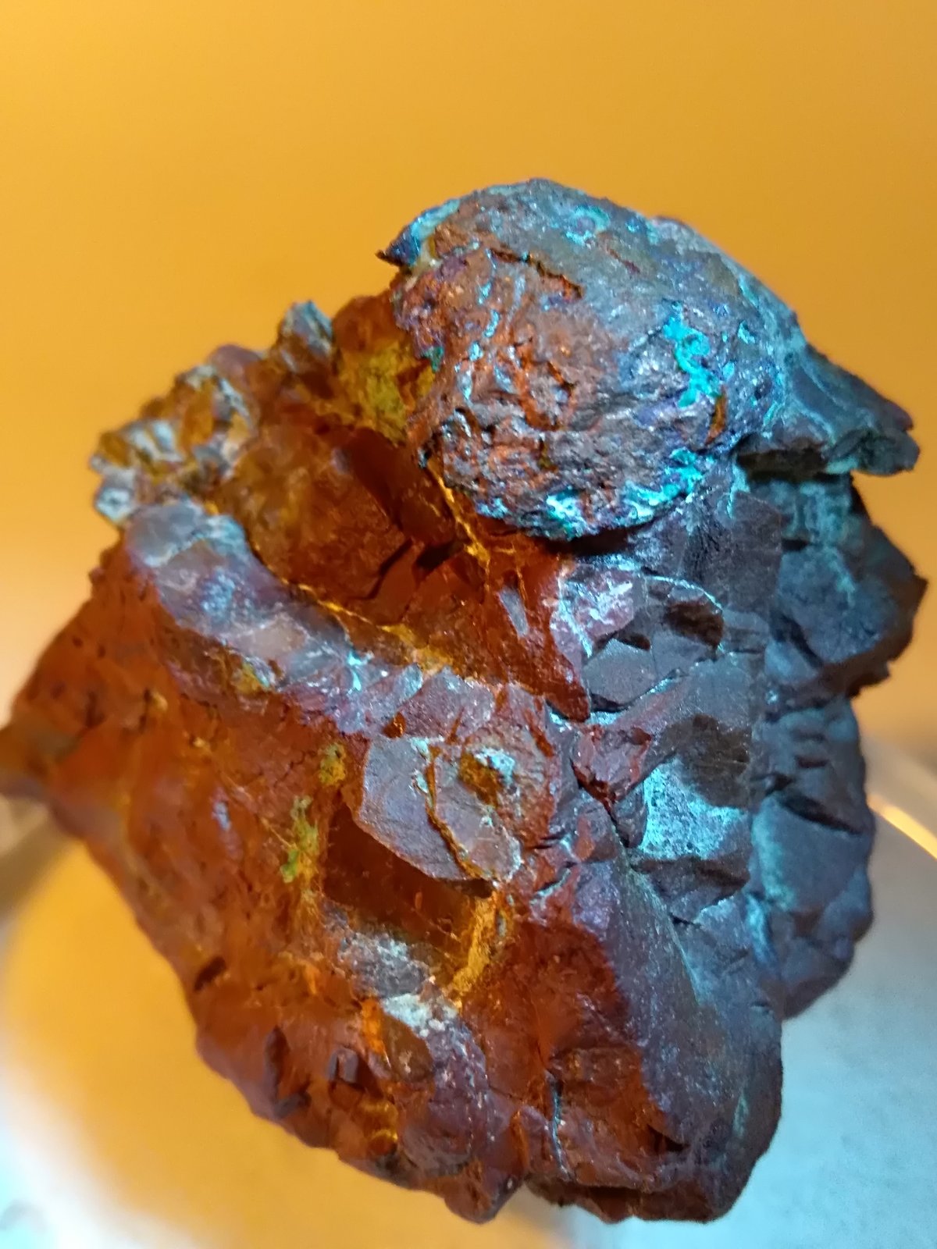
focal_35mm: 26
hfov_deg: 53.1
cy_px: 624
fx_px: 938
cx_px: 468
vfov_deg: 67.3
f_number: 2
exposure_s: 1/33.3
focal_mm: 3.54
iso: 534
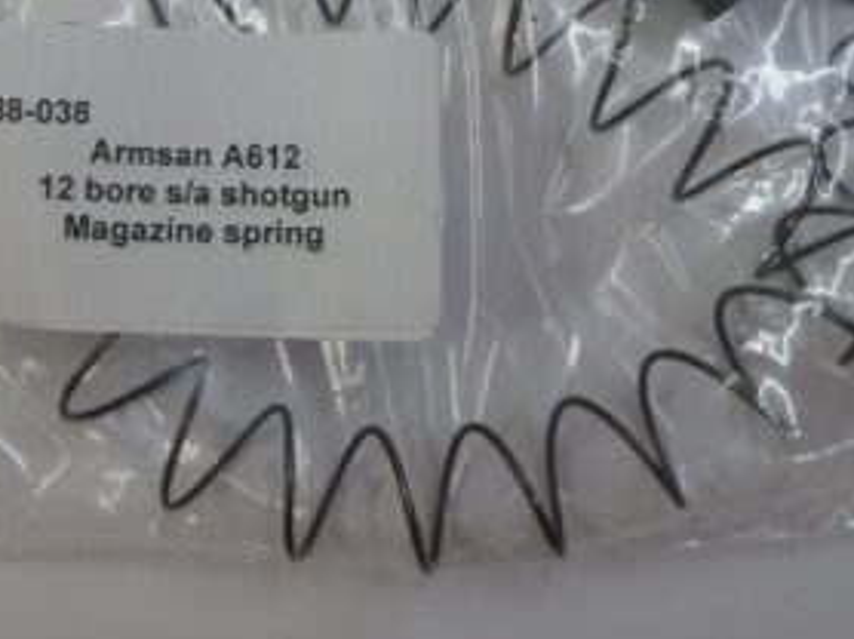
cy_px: 98
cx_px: 206
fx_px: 1331
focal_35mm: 54
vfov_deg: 26.3
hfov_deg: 34.8
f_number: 3.3
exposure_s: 1/30
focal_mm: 4.1
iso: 125
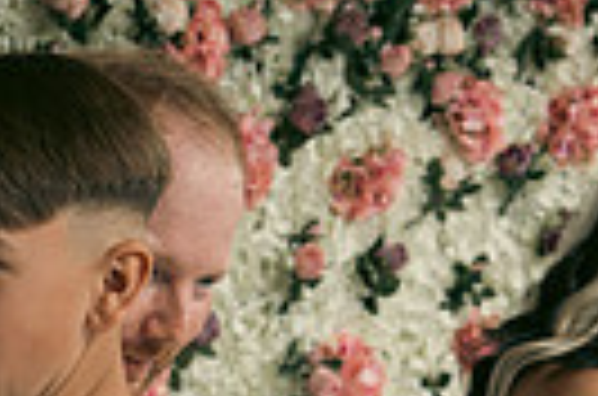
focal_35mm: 105
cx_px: 292
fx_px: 1740
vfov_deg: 12.4
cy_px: 587
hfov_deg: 19.5
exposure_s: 1/160
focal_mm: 24
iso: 250
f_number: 3.5
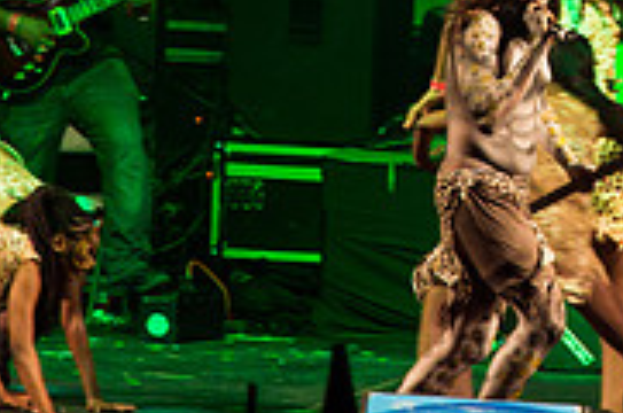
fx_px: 17188
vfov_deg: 1.4
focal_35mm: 995
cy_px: -89
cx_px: 682
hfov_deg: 2.1
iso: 3200
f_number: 5.6
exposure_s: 1/200
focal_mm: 310
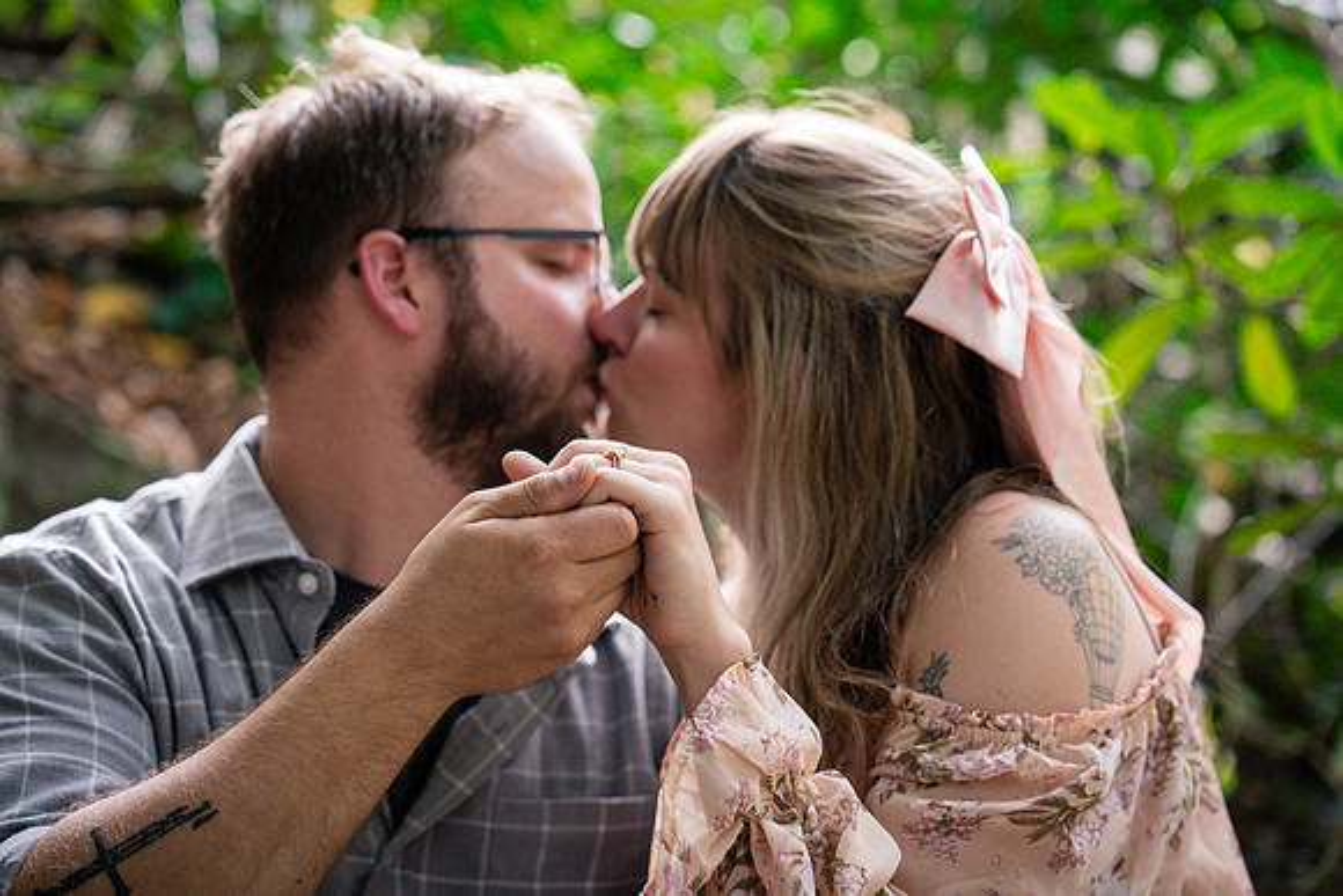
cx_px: 672
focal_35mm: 70
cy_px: 448
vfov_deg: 19.5
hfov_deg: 28.8
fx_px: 2612
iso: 2000
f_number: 2.8
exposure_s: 1/100
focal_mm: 70
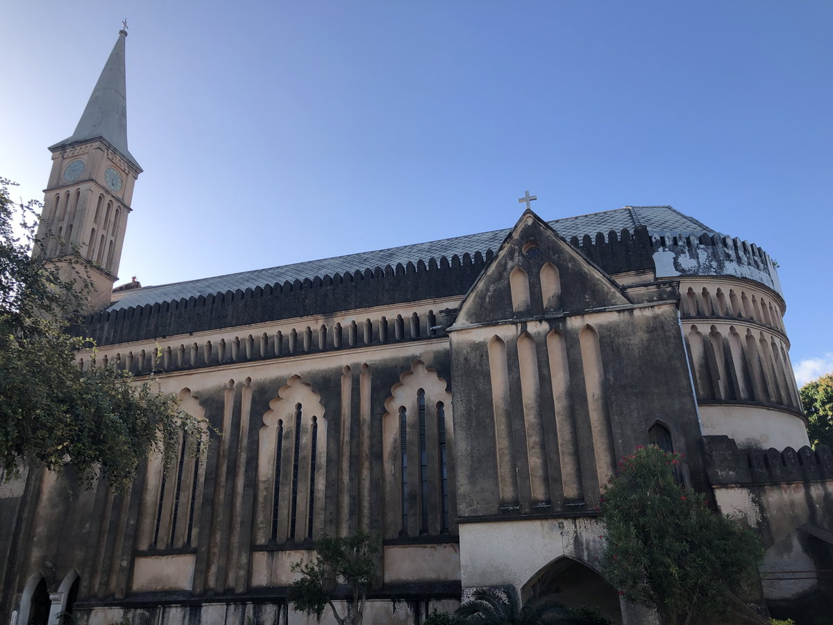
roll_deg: +0.5
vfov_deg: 49.7
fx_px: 674
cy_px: 312
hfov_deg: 63.4
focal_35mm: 28
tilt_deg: +23.3
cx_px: 416
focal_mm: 4
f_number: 1.8
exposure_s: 1/857
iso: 20
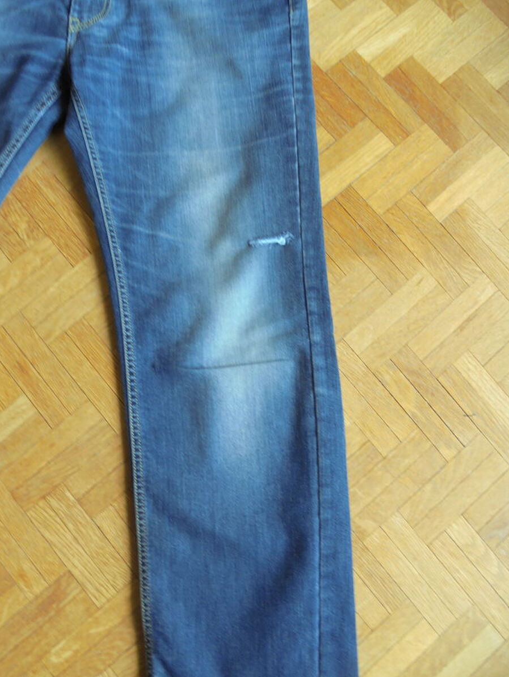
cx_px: 238
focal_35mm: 29
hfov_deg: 48.2
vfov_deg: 61.6
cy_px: 323
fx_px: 568
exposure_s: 1/30
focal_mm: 4.6
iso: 100
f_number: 3.5
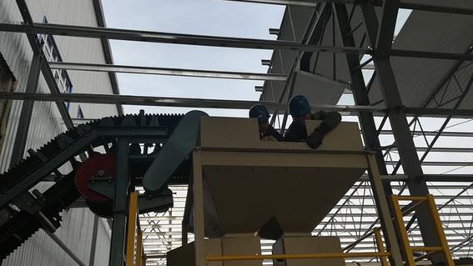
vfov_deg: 38.8
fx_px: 376
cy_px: 160
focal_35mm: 30
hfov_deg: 64.3
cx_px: 242
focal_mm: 3.83
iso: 50
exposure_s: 1/149
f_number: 2.2
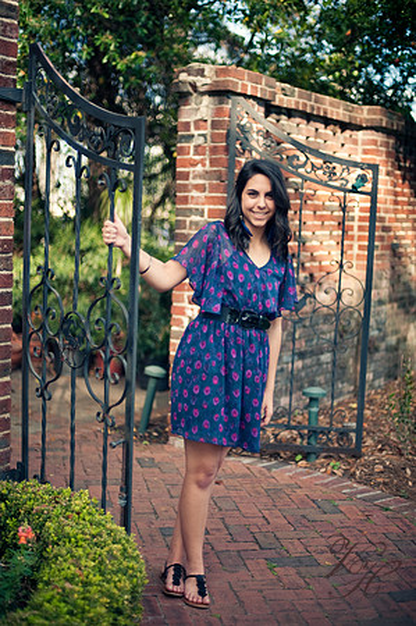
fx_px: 869
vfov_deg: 39.6
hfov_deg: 26.9
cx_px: 208
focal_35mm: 50
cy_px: 313
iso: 320
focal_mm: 50
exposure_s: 1/3200
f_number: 1.4
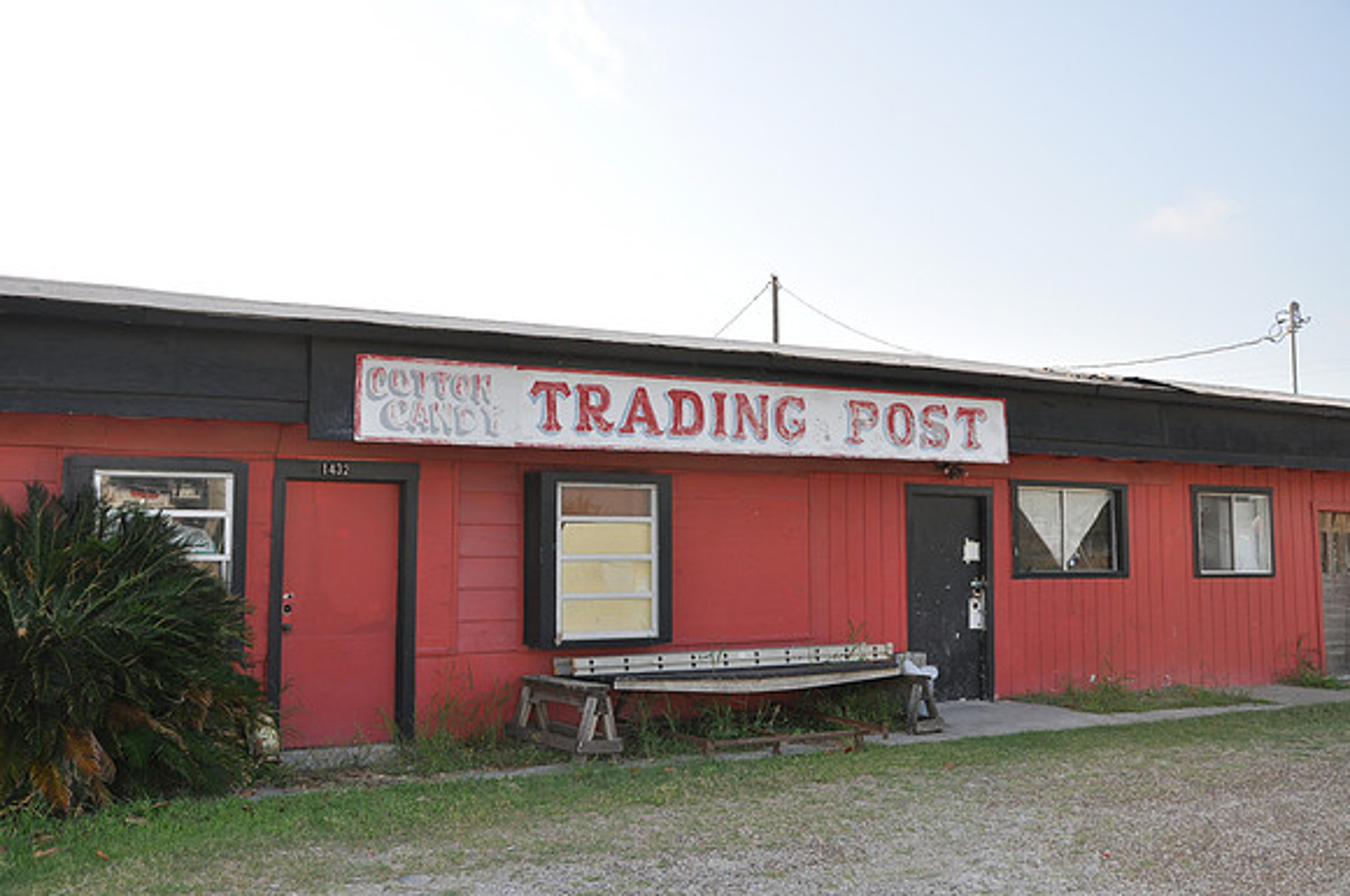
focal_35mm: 33
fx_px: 1236
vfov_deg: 39.9
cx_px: 675
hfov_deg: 57.3
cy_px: 448
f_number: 7.1
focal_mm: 22
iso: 200
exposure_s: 1/200
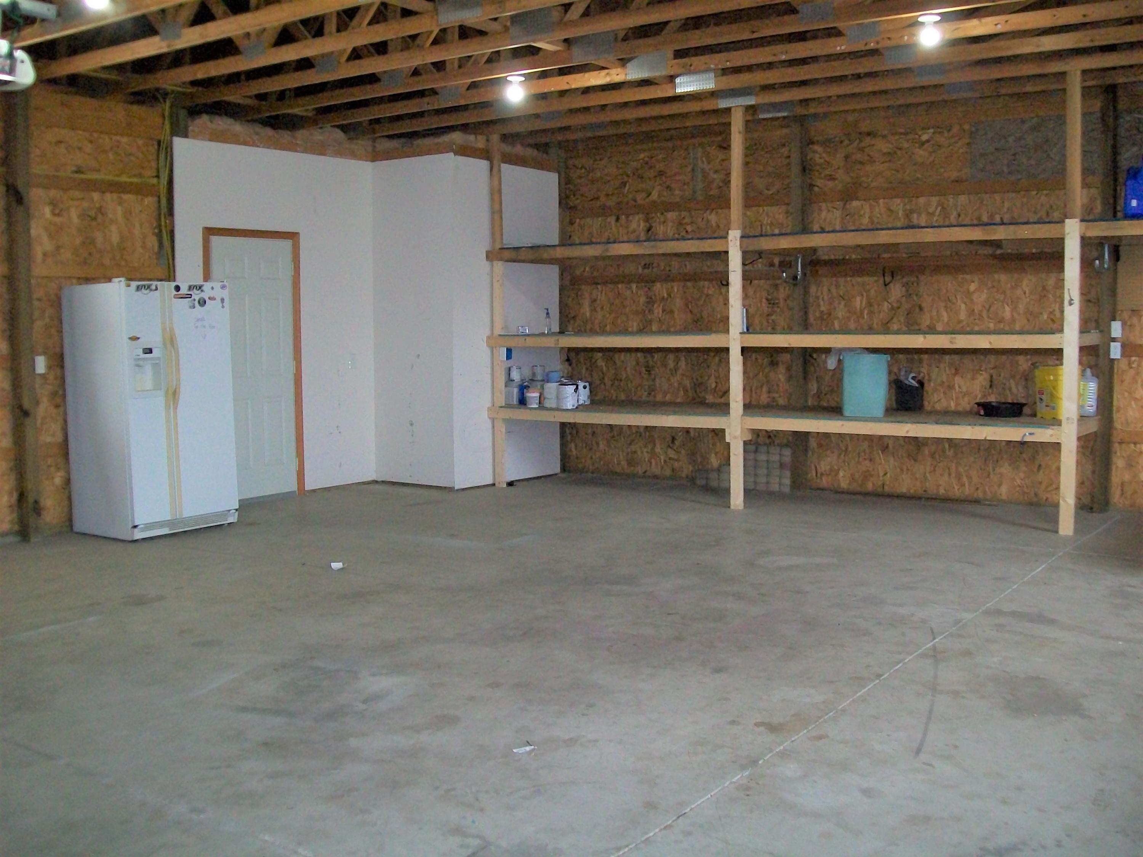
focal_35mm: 36
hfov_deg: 51.4
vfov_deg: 39.7
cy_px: 428
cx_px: 572
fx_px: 1189
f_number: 2.7
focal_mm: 6
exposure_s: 1/60
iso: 160
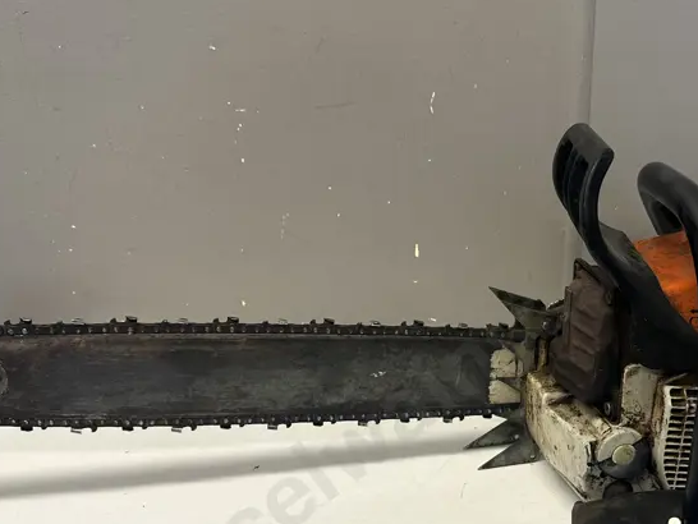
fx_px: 908
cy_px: 348
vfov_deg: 32.0
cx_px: 495
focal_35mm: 45
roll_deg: -0.3
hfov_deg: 41.2
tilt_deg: -23.2
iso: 100
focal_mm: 6.86
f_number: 1.78
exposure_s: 1/100
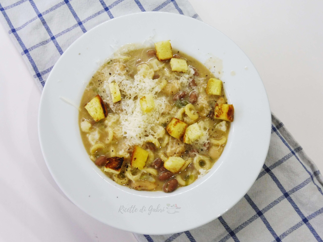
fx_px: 383
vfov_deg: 35.1
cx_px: 162
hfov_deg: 45.8
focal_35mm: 41
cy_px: 121
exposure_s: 1/20
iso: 400
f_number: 3.9
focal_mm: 7.4
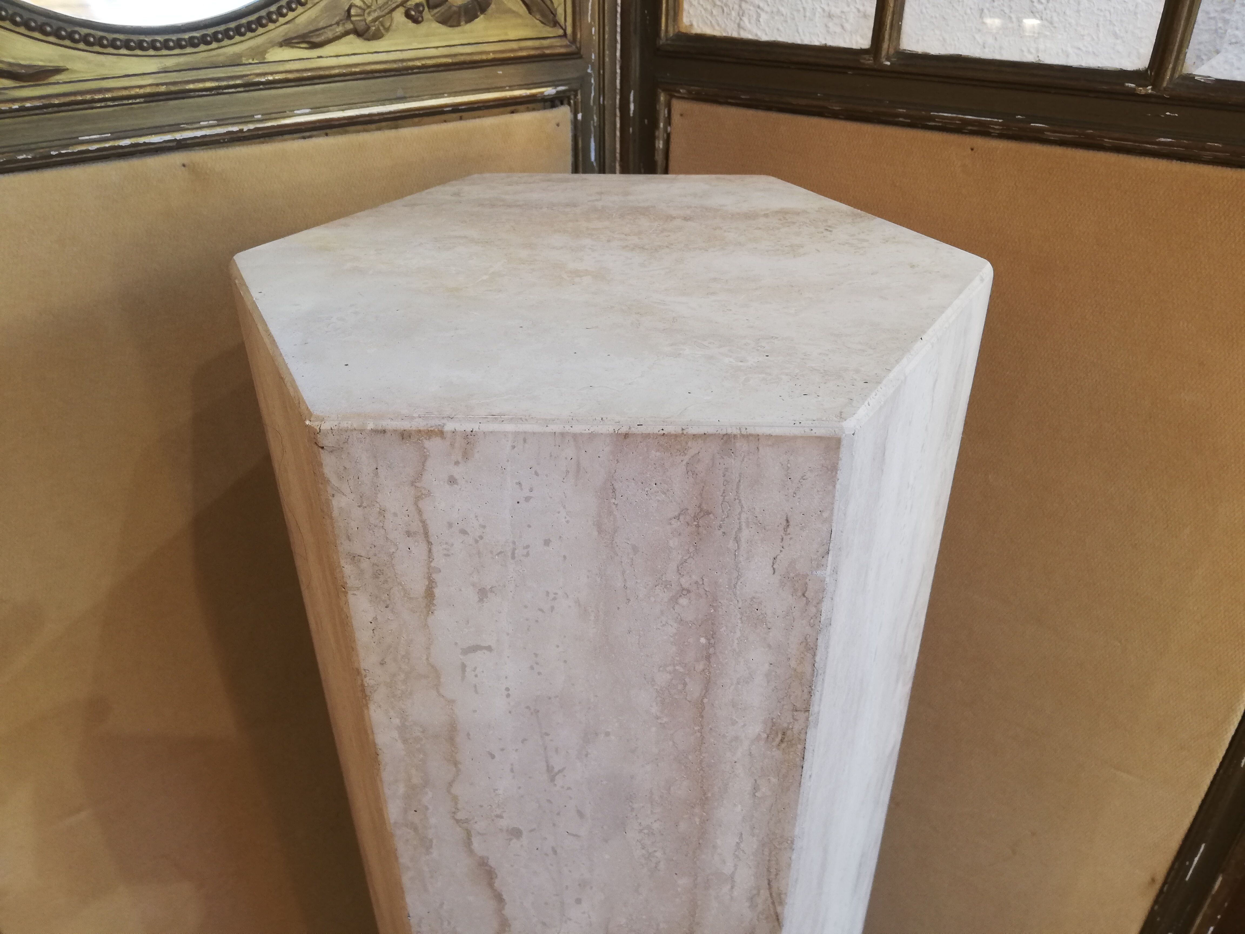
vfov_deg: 53.1
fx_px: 935
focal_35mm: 26
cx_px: 622
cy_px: 467
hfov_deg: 67.3
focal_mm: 3.81
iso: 125
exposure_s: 1/33.3
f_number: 2.2
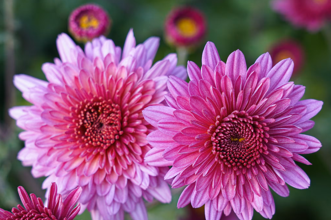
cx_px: 159
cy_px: 140
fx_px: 1333
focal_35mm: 145
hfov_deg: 14.2
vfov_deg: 9.5
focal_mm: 98
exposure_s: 1/160
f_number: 9
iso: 1000
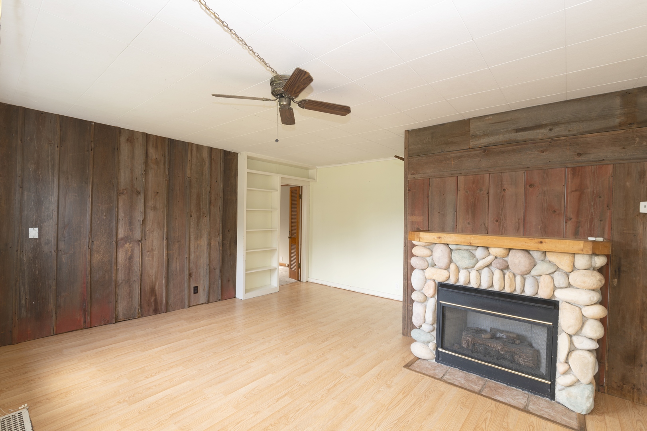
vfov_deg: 73.7
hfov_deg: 96.8
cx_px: 324
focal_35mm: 16
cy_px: 216
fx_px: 287
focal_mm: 16
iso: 200
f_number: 7.1
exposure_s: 1/3
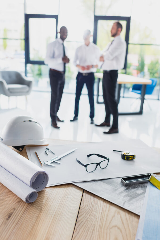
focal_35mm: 35
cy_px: 120
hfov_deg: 37.9
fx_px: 233
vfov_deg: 54.4
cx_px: 80
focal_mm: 35
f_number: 3.2
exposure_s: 1/80
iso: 160
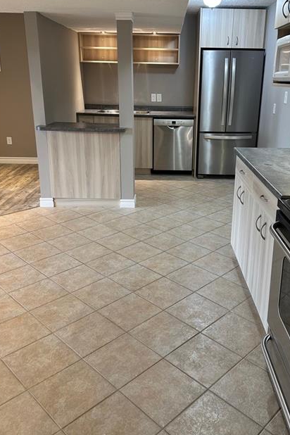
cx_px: 170
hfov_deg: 42.2
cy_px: 193
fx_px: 375
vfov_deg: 60.1
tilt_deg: -16.4
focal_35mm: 31
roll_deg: -1.6
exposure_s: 1/60
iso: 125
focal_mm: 6.86
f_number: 1.78
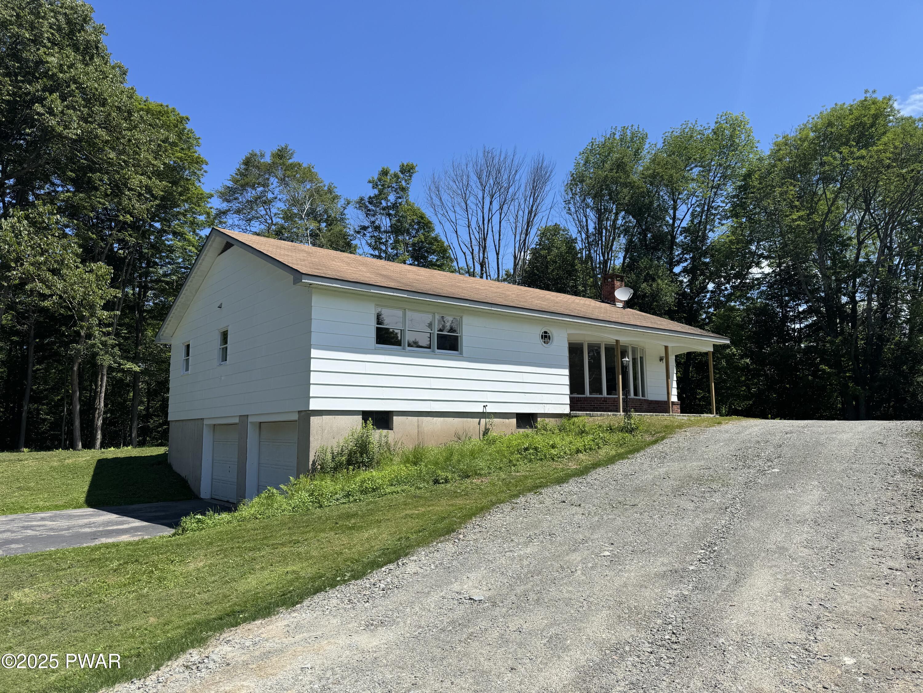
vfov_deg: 56.8
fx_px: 640
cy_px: 346
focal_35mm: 24
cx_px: 462
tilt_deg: +6.4
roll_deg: +0.4
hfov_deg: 71.6
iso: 80
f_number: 1.78
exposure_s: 1/3413
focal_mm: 6.76
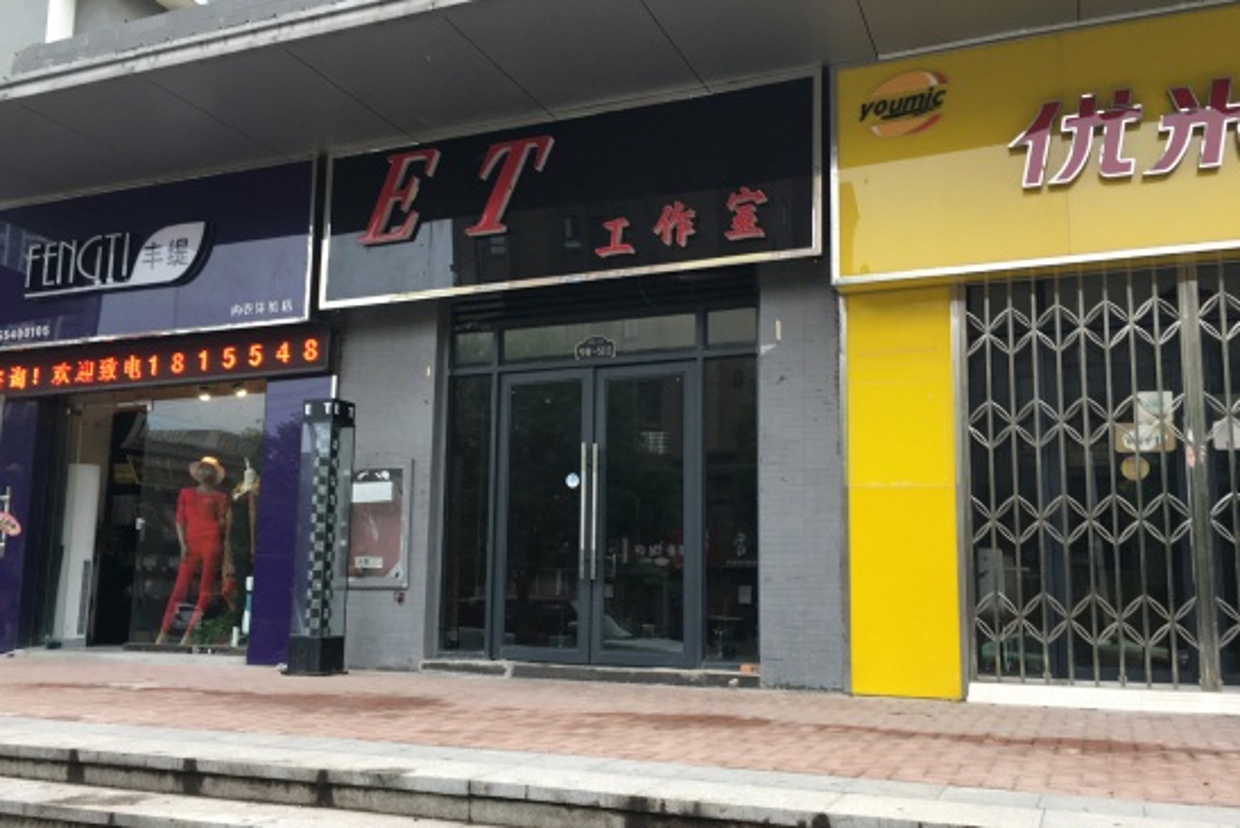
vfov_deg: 40.0
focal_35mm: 33
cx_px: 566
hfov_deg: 57.1
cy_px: 432
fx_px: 1137
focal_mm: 4.15
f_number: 2.2
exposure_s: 1/100
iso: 40
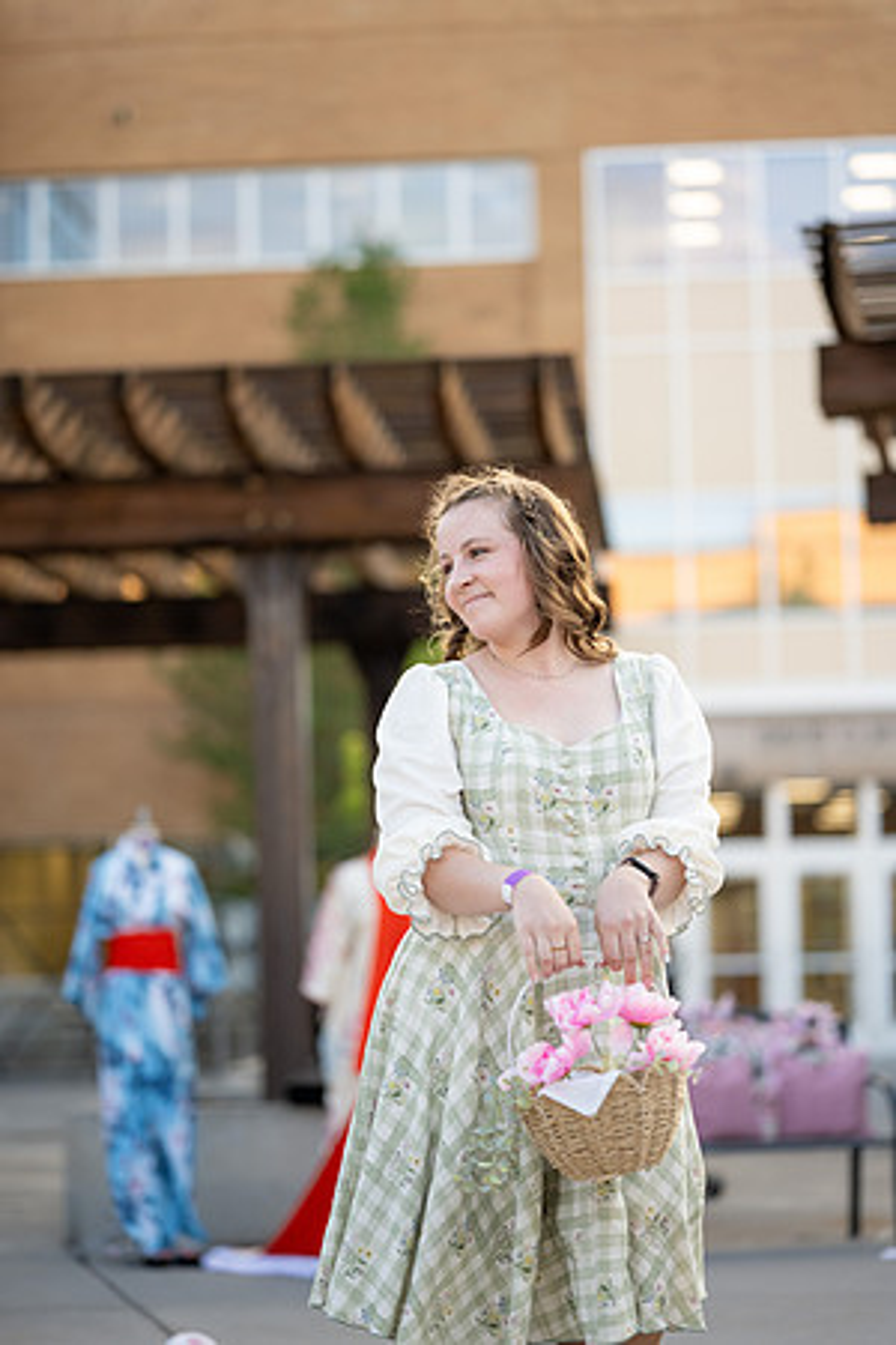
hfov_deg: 16.1
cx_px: 448
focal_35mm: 85
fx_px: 3173
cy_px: 672
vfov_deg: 23.9
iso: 400
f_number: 1.8
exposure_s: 1/1000
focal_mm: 85
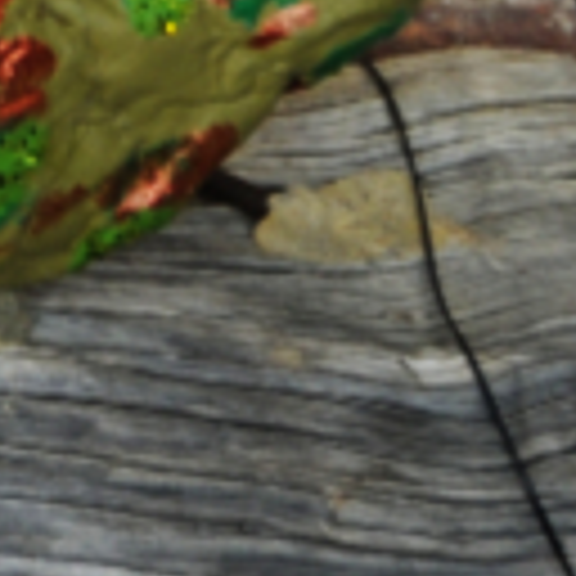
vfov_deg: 5.0
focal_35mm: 347
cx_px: -936
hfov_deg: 4.9
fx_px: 6538
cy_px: -572
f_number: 4.2
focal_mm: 35
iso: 250
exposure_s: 1/80
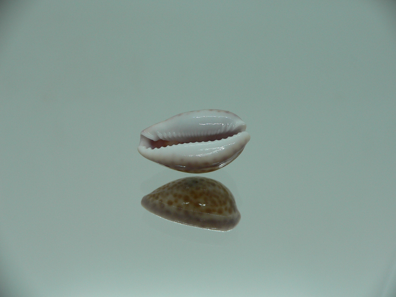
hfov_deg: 52.6
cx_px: 198
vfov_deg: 40.7
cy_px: 148
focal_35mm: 35
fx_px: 400
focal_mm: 4.6
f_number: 2.8
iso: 80
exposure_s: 1/60
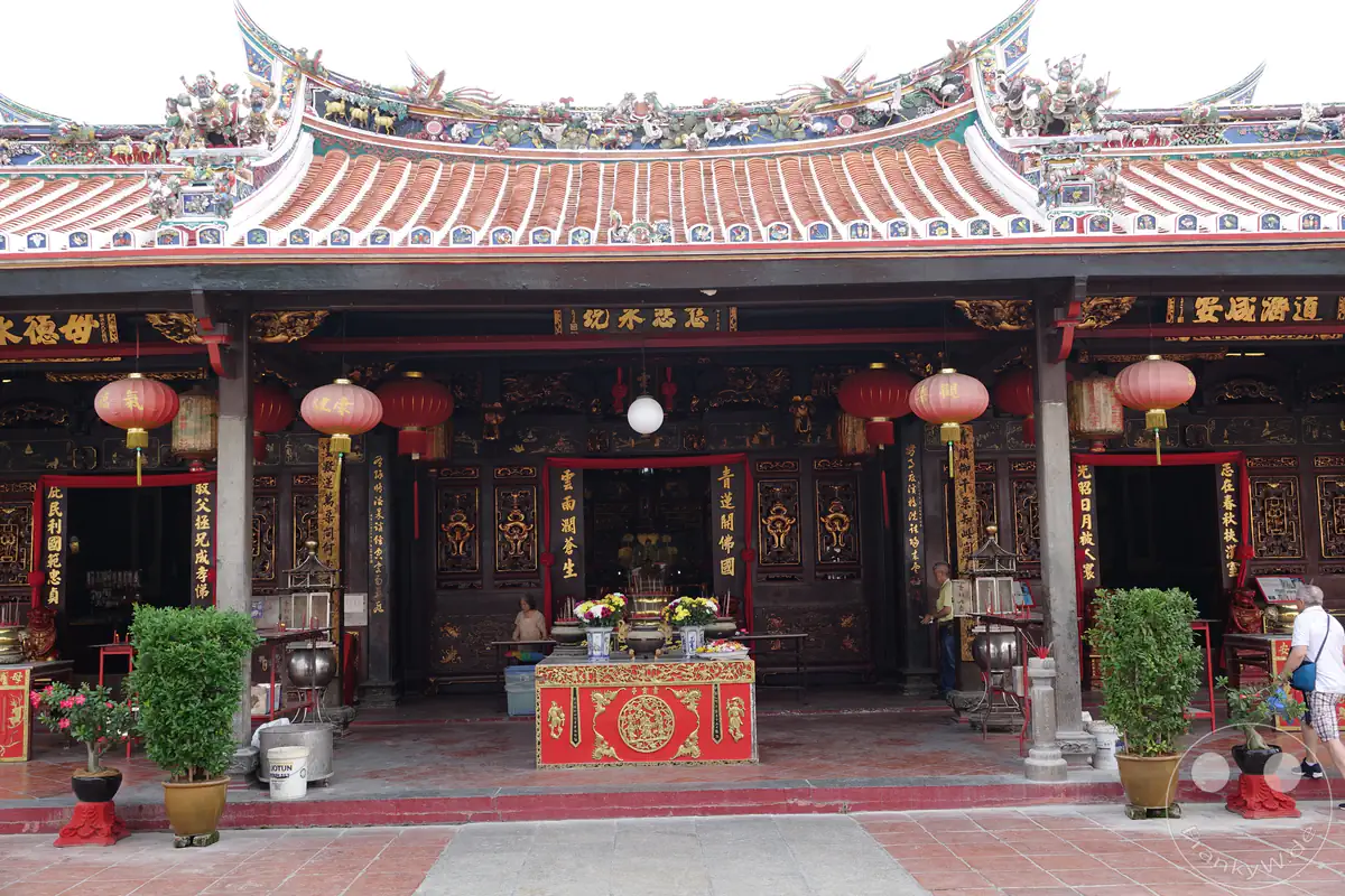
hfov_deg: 55.8
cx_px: 672
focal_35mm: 34
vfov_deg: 38.9
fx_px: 1270
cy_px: 448
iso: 100
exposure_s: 1/250
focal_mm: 12.33
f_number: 3.2
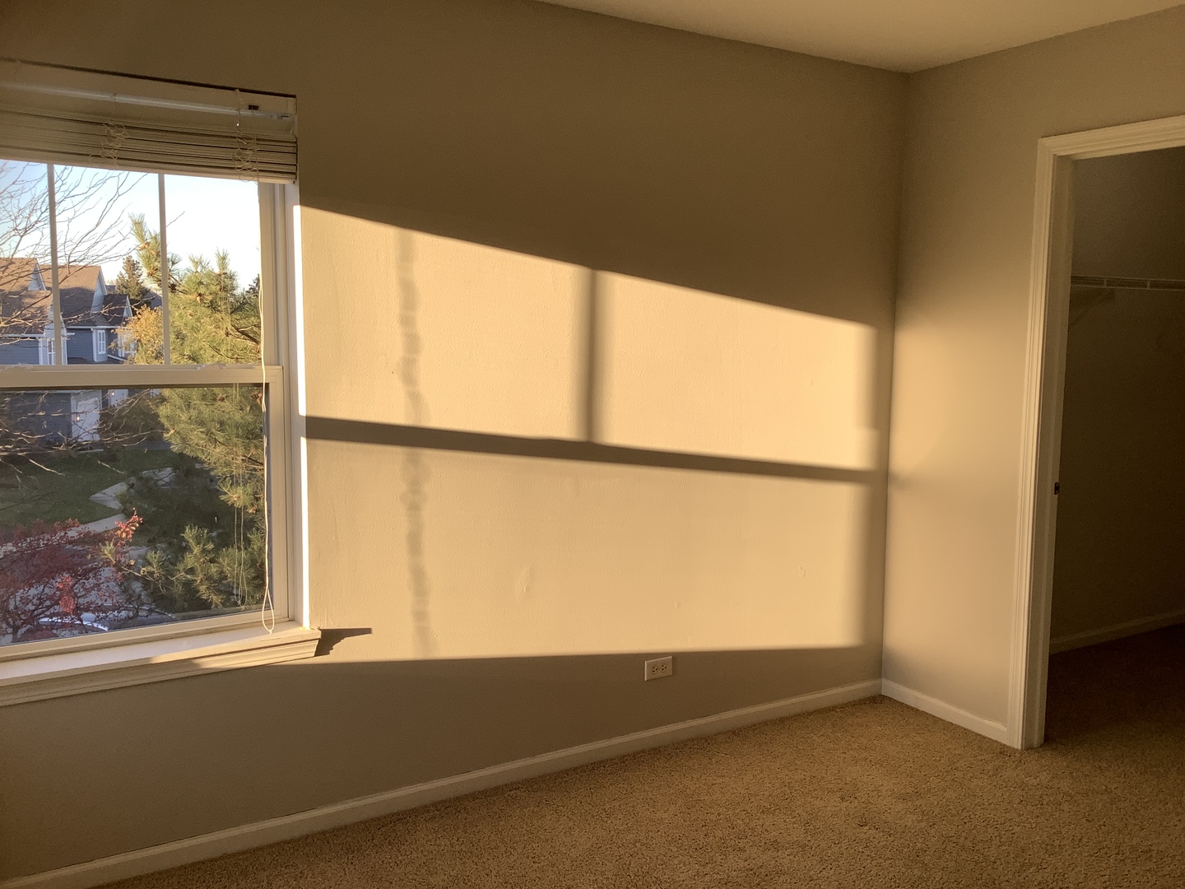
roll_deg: -0.7
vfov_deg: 45.4
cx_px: 592
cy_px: 444
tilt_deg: -6.9
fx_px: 1061
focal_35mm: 31
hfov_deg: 58.4
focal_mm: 3.3
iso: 25
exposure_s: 1/199
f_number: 2.4
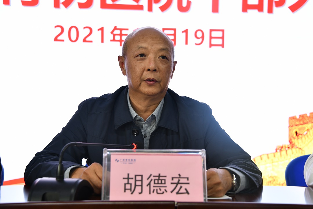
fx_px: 565
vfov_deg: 20.9
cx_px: 156
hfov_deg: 31.0
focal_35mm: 65
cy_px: 104
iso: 800
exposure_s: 1/50
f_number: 5.6
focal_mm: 65
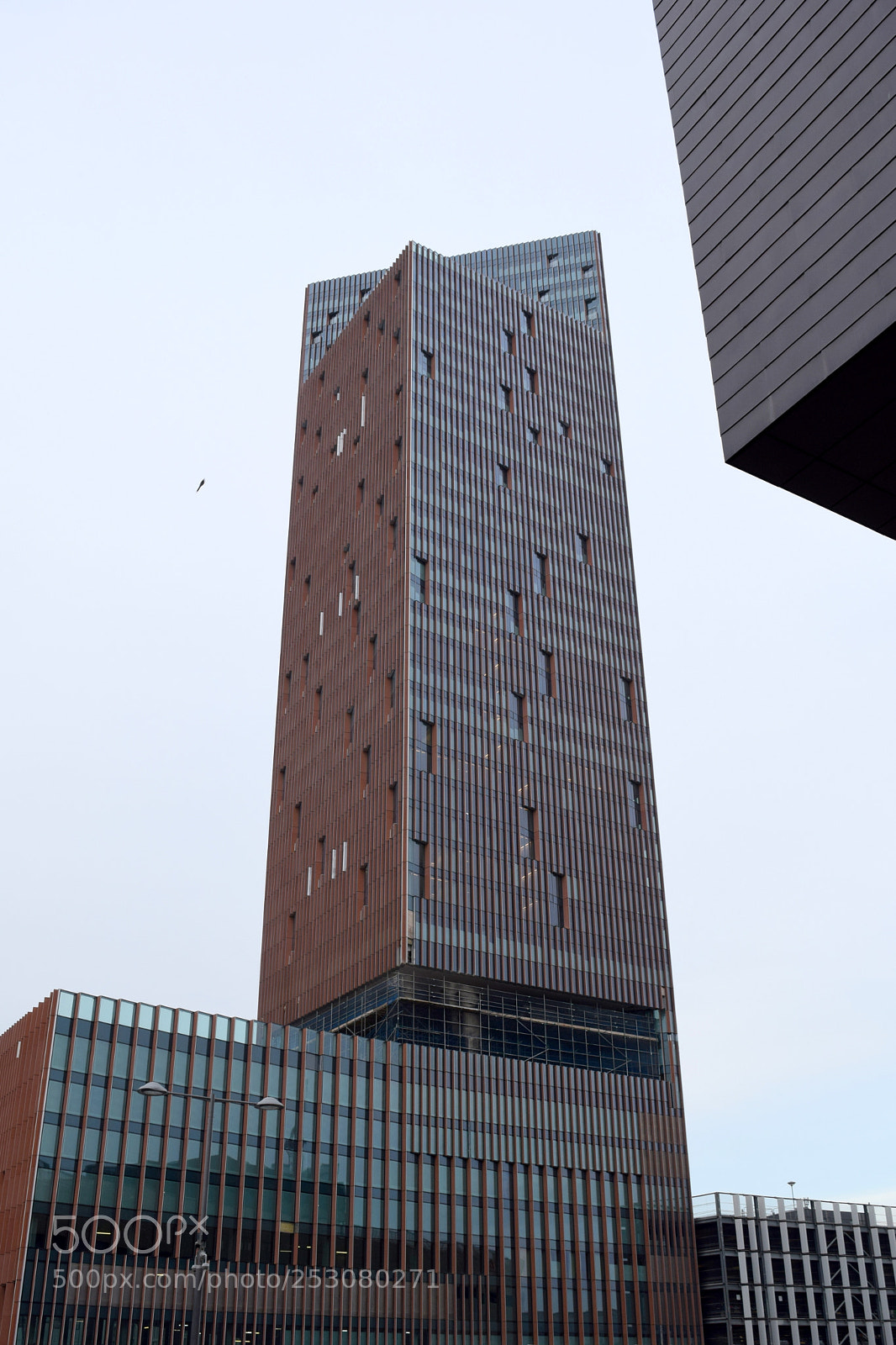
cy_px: 672
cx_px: 448
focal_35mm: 33
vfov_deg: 57.2
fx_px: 1232
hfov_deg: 40.0
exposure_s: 1/250
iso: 280
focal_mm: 22
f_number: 8
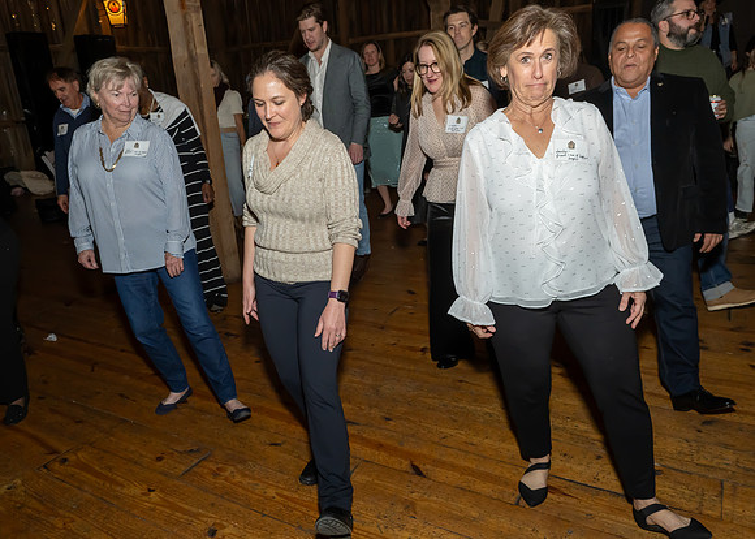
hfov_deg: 67.8
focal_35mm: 26
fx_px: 562
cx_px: 363
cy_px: 270
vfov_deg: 51.2
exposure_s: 1/250
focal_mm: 17
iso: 640
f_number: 7.1
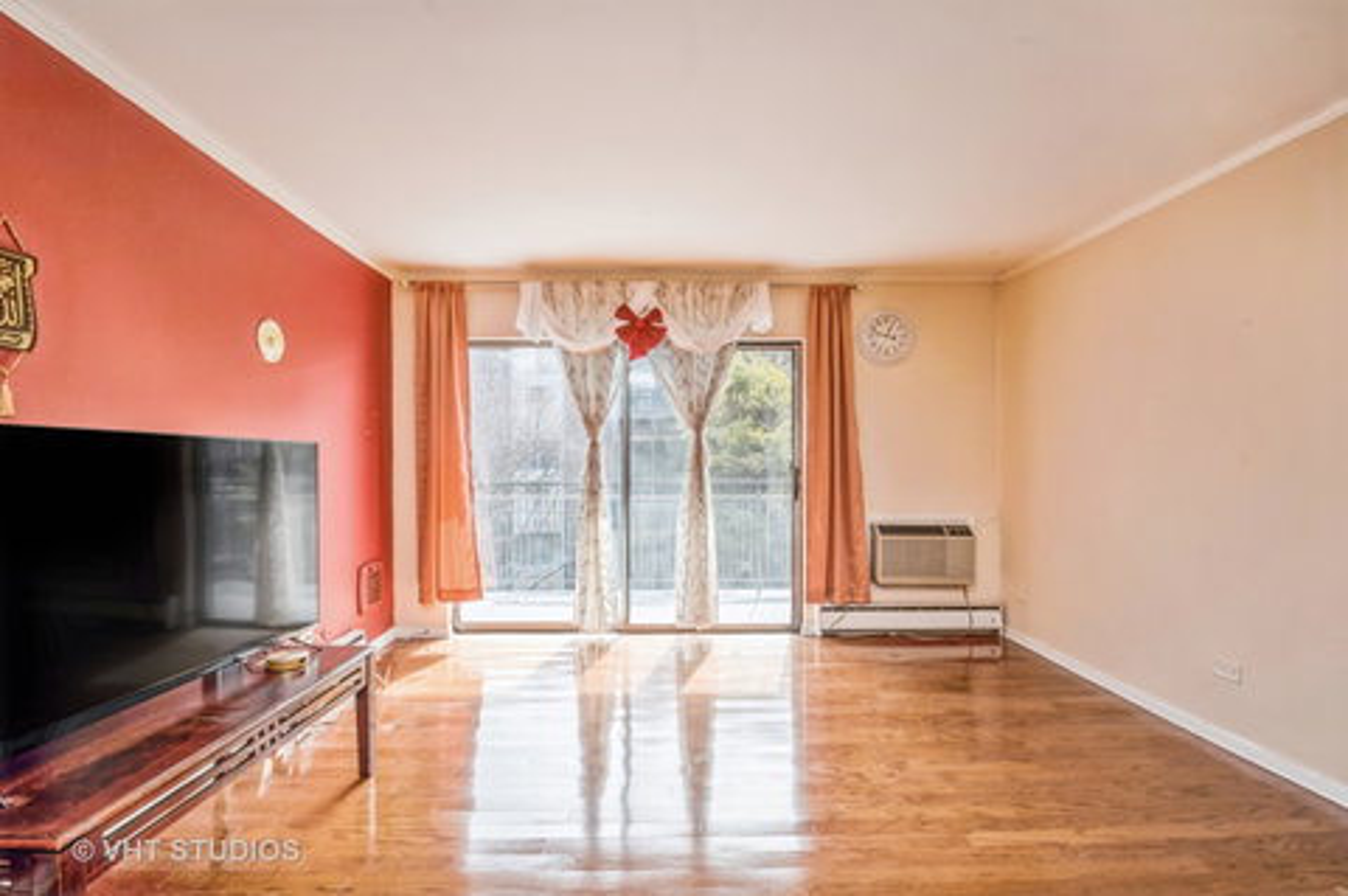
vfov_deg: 77.2
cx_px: 674
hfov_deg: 100.4
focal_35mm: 15
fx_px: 561
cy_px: 448
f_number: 11
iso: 100
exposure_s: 1/20
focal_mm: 10
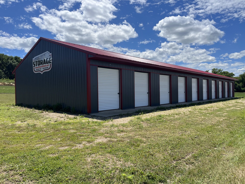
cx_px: 122
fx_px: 184
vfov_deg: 53.1
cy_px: 92
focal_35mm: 26
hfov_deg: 67.3
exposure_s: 1/4854
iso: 50
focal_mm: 5.1
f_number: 1.6
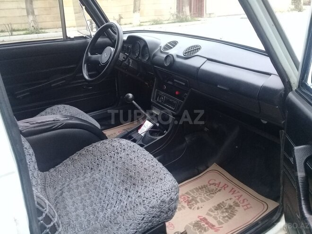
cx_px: 156
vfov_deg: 45.4
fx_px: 279
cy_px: 117
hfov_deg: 58.4
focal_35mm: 31
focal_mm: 3.3
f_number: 2.2
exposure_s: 1/33
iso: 125
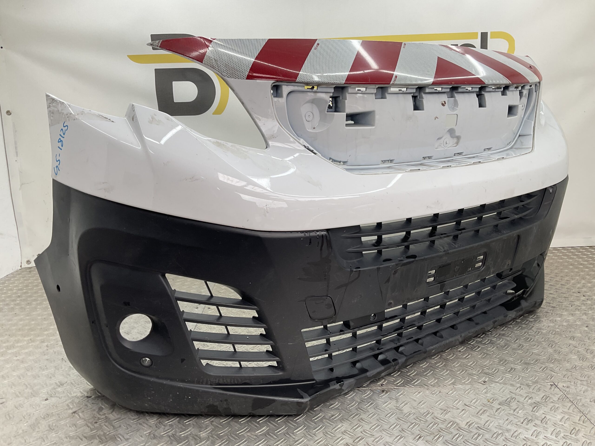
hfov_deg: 61.7
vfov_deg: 48.2
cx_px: 298
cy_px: 223
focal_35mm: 29
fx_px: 498
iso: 25
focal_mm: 3
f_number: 1.8
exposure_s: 1/120
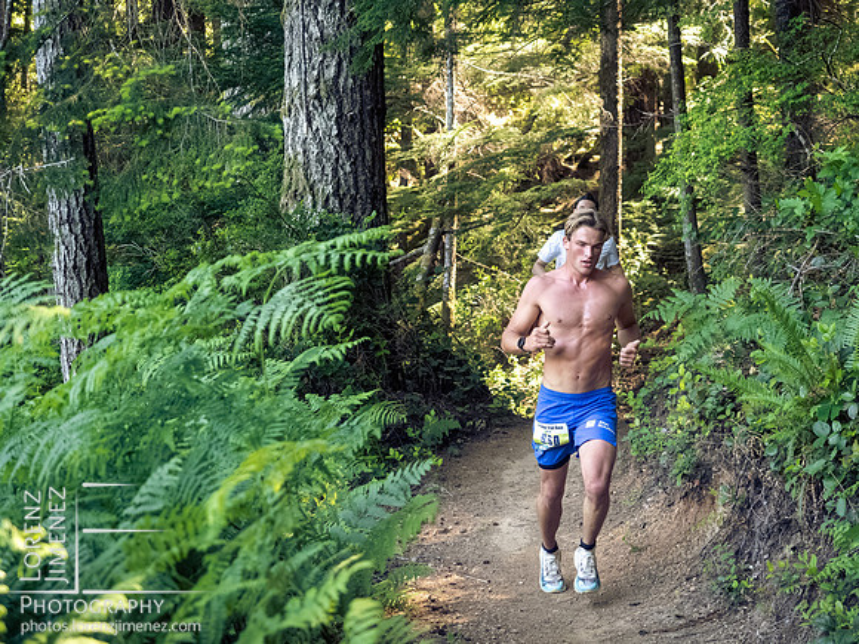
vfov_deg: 21.6
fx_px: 1687
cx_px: 430
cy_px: 322
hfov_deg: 28.6
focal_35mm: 68
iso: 5000
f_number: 2.8
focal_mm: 34
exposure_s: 1/1000
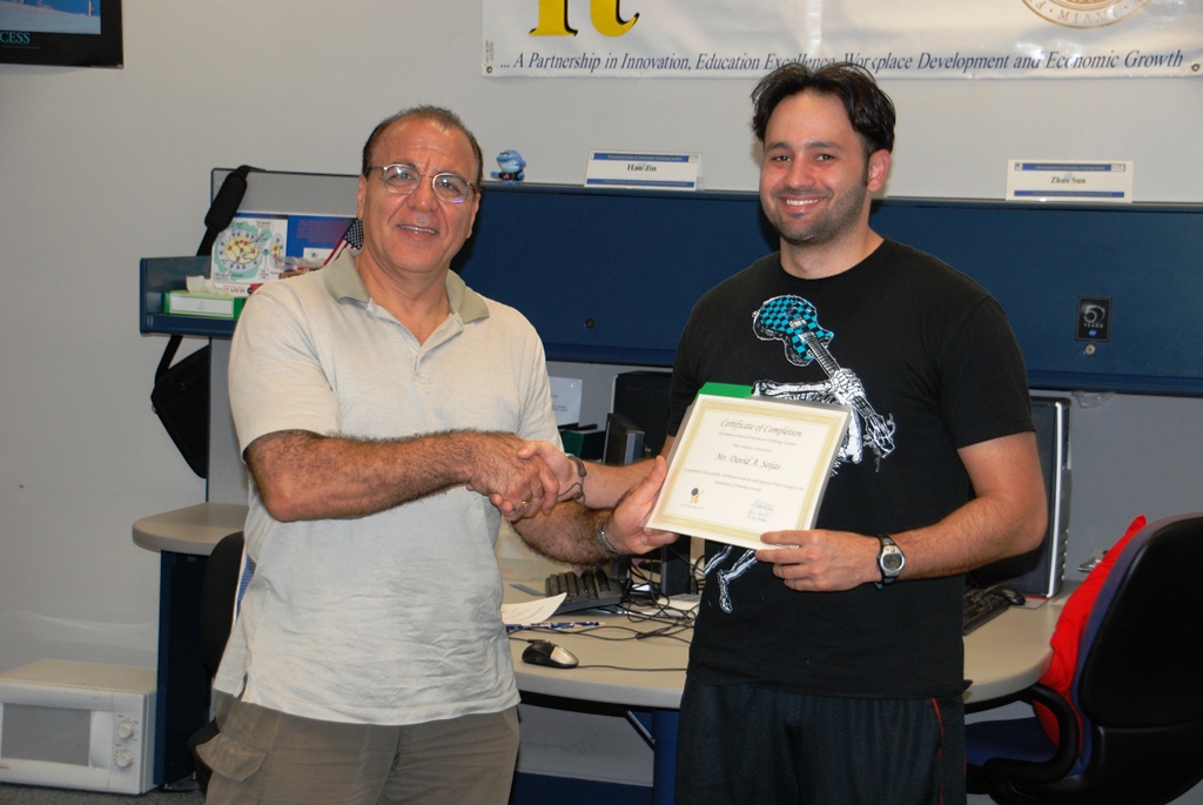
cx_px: 602
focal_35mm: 75
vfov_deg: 18.2
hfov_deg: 27.0
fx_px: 2509
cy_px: 402
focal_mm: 50
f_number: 4.5
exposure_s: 1/60
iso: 320
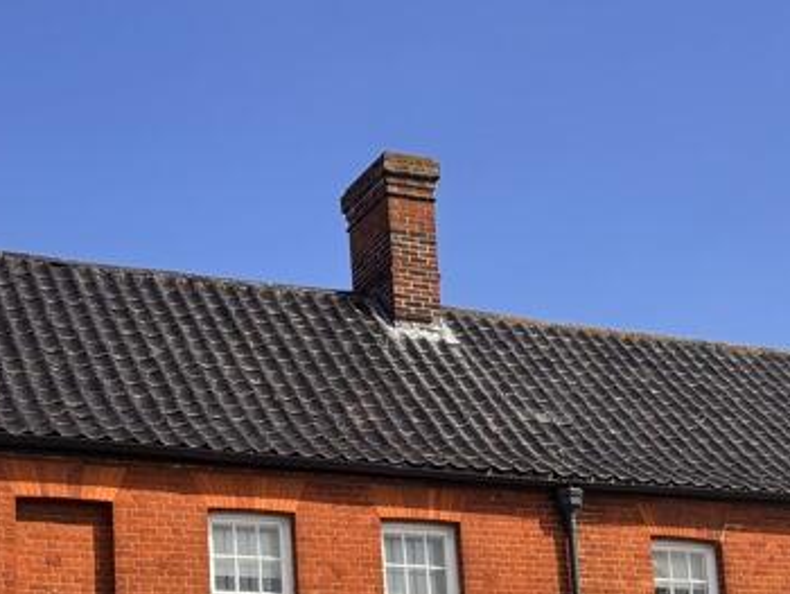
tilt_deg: +12.1
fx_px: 1736
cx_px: 332
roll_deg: +3.3
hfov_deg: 25.6
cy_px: 594
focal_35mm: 76
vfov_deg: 18.9
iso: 50
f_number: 1.6
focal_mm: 5.96
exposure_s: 1/2024
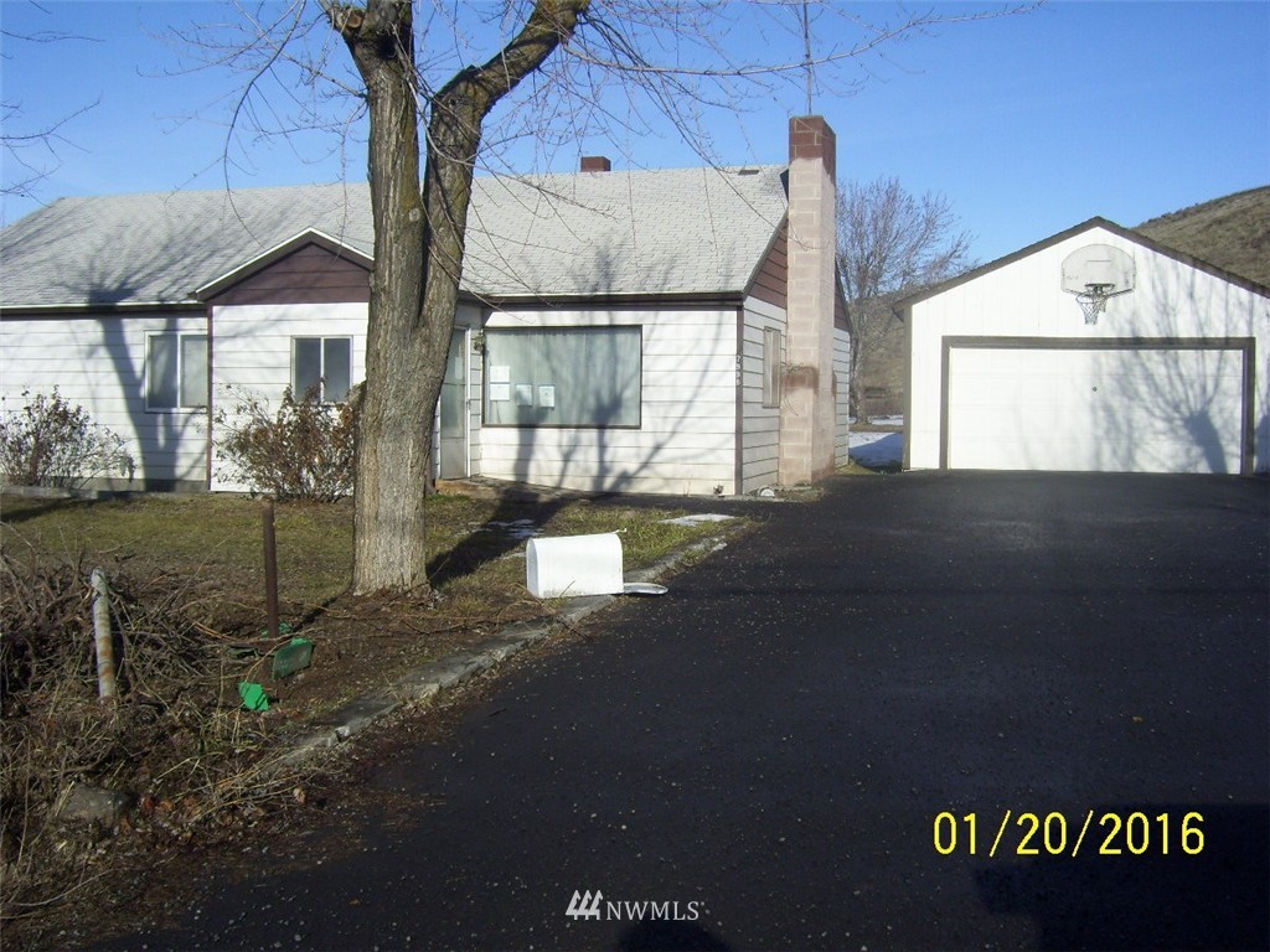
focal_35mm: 36
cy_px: 476
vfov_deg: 39.7
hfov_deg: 51.4
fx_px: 1321
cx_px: 635
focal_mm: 6
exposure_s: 1/800
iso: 80
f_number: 4.8
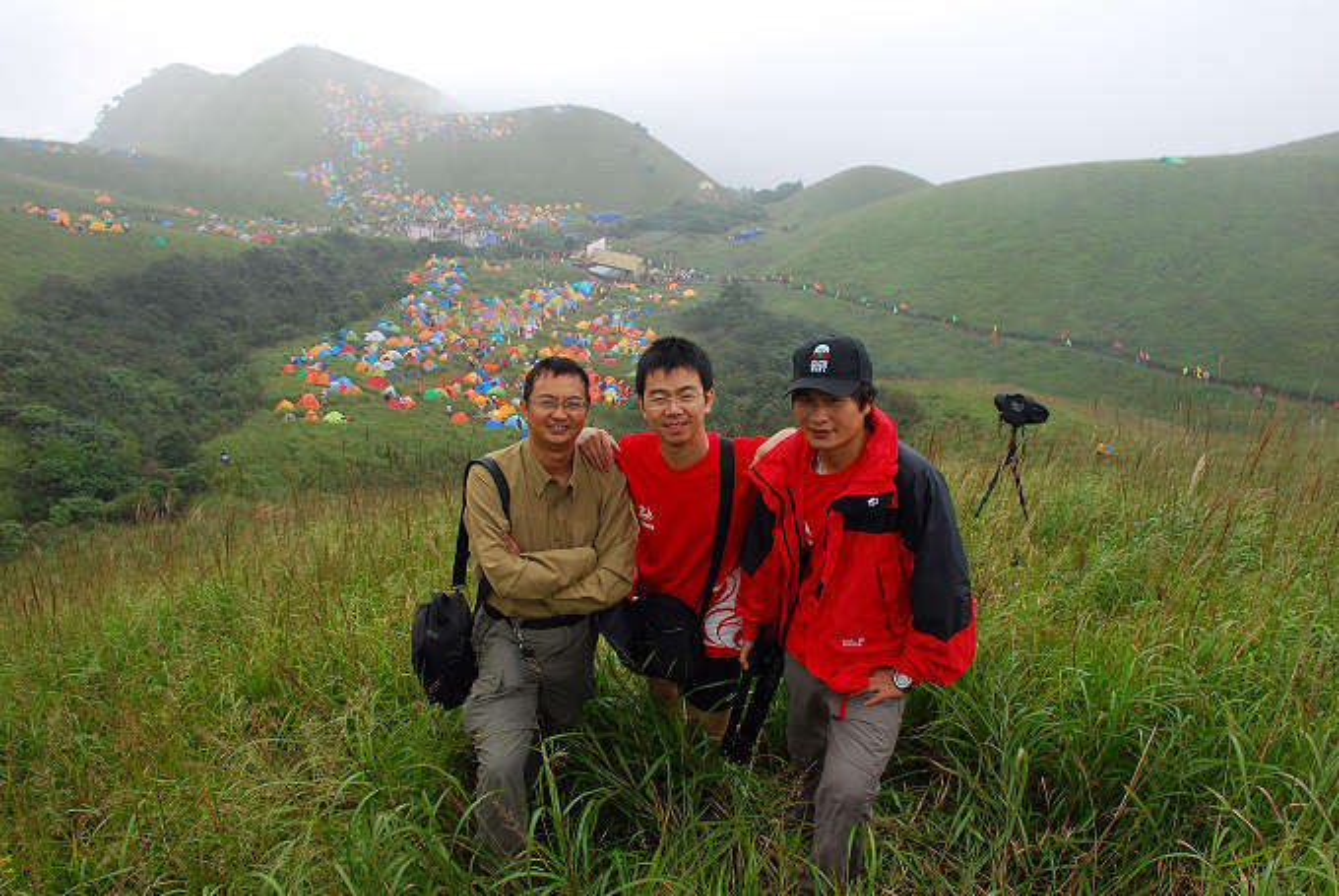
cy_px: 448
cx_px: 670
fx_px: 1005
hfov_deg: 67.3
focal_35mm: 27
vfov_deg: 48.0
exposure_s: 1/30
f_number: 8
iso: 100
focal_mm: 18
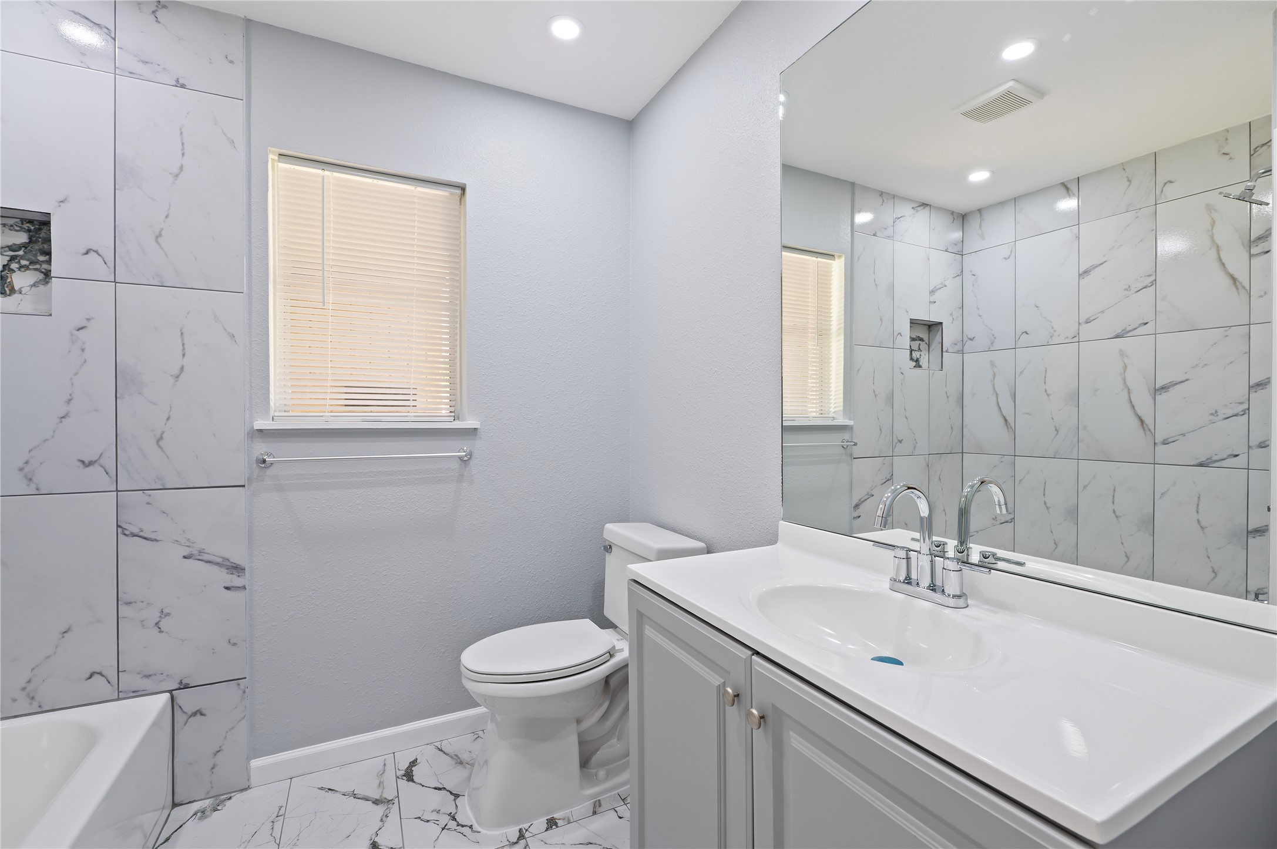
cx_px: 638
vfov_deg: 77.2
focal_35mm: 15
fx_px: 532
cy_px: 424
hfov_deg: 100.4
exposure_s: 1/5
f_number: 6.3
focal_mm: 15
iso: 125
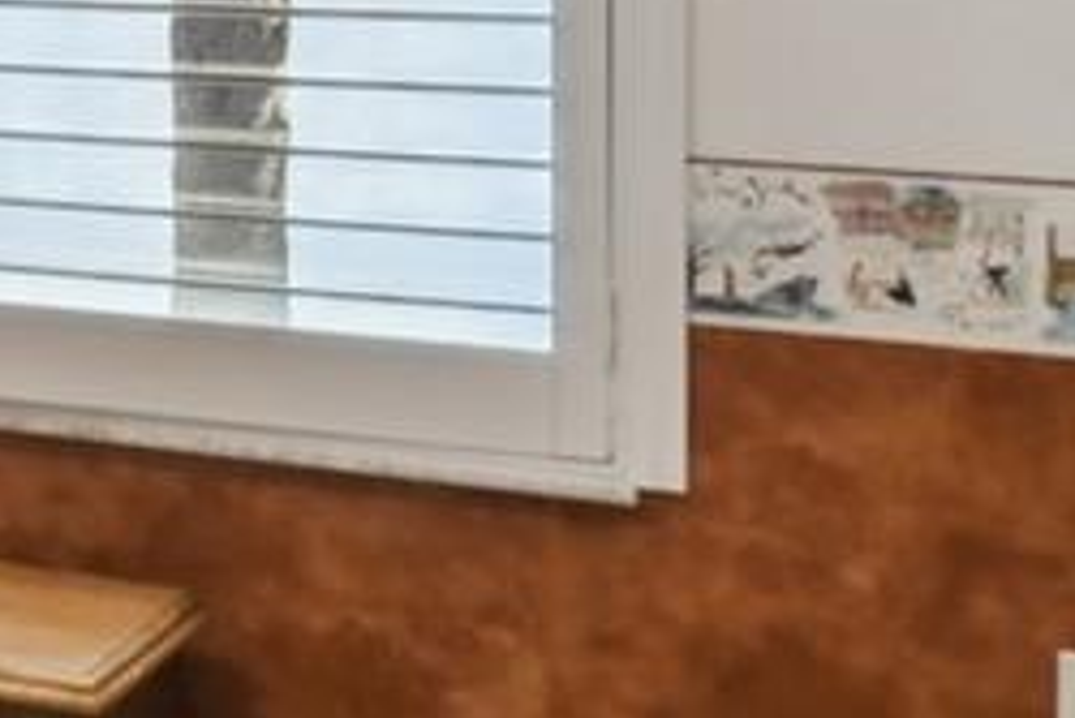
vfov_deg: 13.6
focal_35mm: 96
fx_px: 2868
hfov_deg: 15.2
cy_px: -284
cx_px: -1316
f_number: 7.1
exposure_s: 1/15
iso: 100
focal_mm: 10
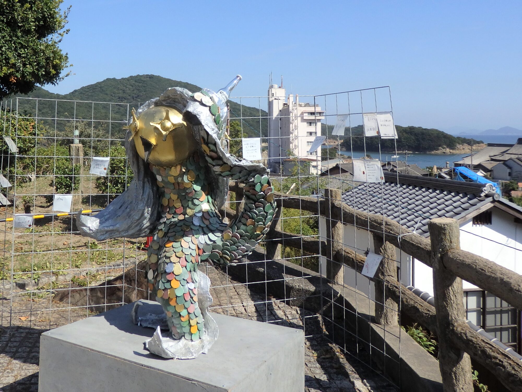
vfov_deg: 54.9
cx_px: 261
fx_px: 377
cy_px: 196
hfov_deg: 69.4
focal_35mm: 25
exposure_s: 1/250
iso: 125
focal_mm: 4.5
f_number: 8.7
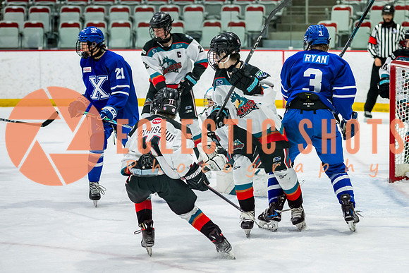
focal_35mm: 140
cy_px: 146
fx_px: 1596
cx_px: 282
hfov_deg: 14.6
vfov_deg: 9.8
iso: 1600
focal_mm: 95
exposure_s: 1/800
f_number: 3.2
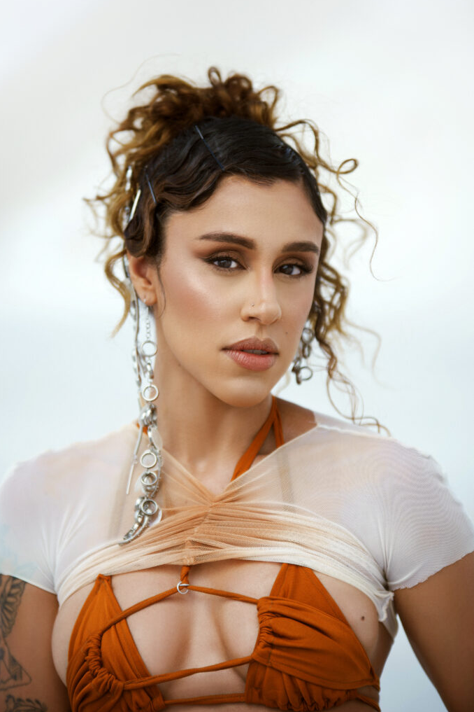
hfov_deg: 9.9
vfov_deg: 14.9
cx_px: 236
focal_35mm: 138
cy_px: 354
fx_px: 2725
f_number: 4
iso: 100
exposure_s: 1/800
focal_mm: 137
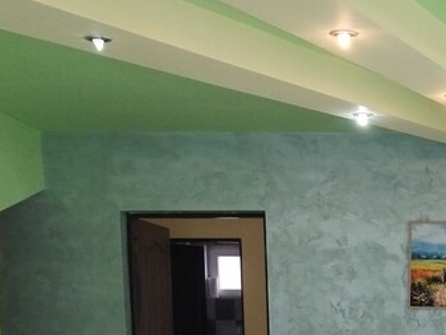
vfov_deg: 17.4
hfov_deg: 23.9
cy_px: 445
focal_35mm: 79
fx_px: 1018
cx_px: 417
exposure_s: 1/50
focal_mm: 4.75
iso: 269
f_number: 1.8
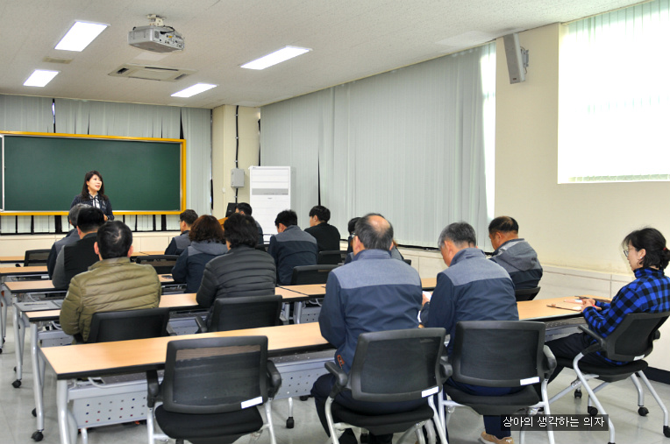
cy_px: 222
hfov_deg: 53.2
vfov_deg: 36.8
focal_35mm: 36
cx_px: 335
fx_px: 669
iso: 200
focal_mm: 24
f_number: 2.8
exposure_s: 1/60
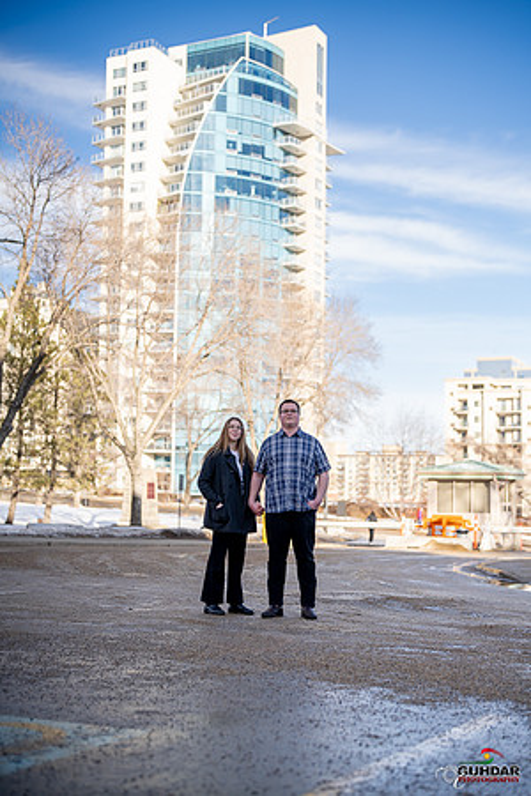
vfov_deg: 39.6
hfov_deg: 27.0
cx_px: 266
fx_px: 1106
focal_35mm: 50
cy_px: 398
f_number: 1.8
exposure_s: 1/6400
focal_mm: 50
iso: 250
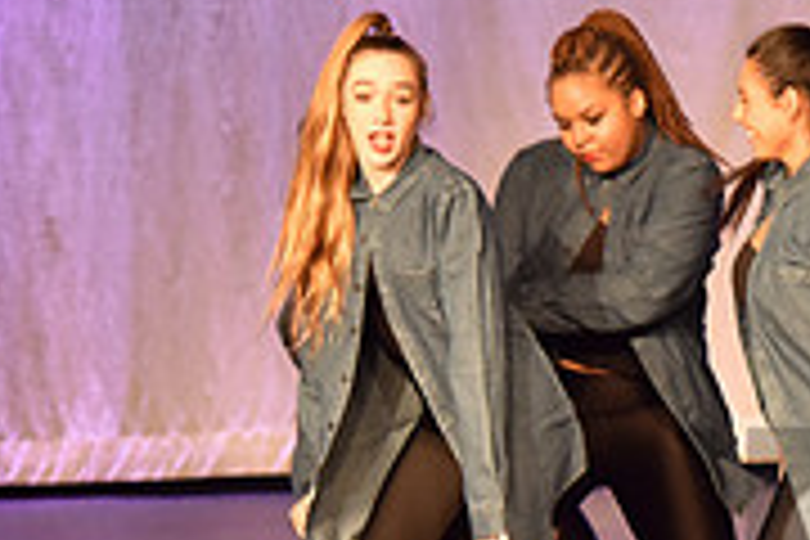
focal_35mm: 393
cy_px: 547
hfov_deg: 5.2
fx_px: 8842
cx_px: 1238
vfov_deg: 3.5
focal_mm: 122
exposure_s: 1/200
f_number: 4
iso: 2000
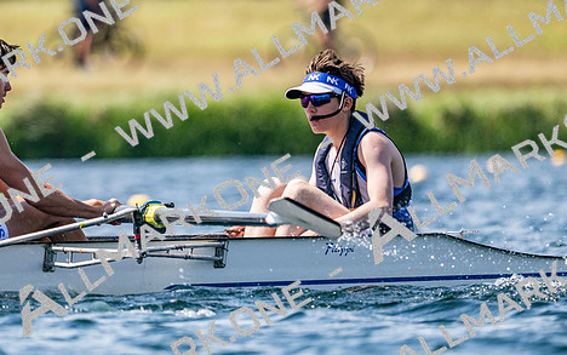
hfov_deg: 2.8
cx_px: 264
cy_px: 150
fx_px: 11703
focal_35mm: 757
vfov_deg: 1.7
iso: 220
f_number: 4.5
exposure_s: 1/2500
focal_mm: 400
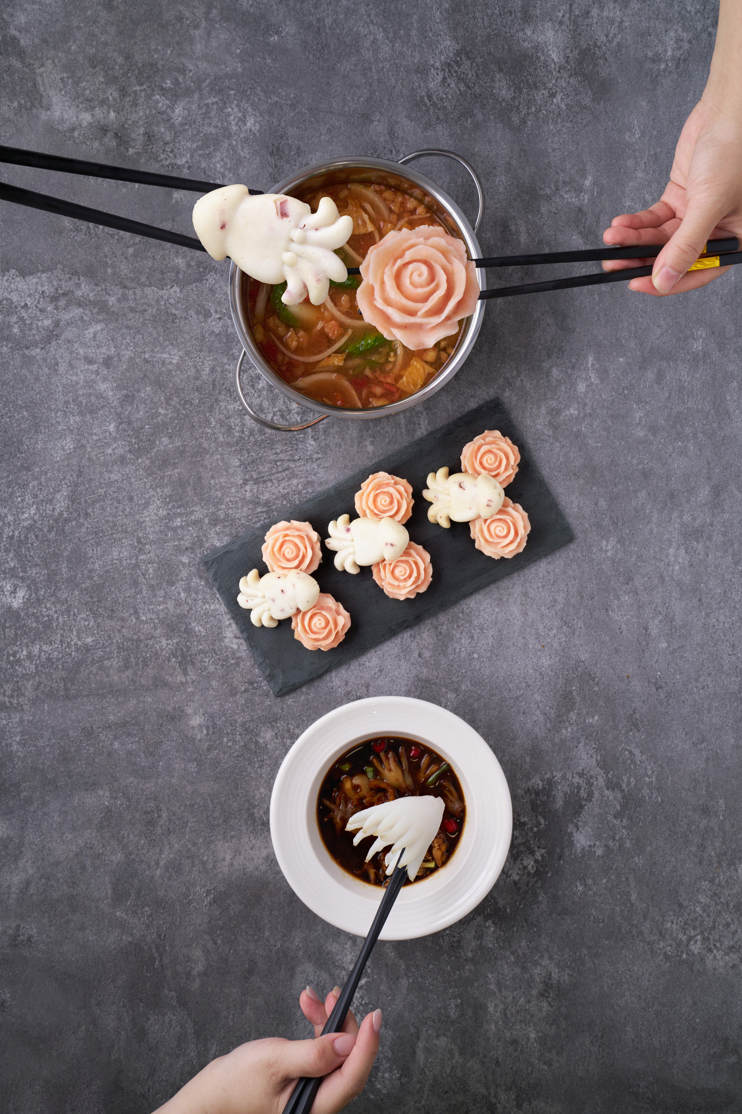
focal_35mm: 50
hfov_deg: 27.0
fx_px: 1546
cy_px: 557
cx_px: 371
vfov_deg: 39.6
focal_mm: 50
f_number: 13
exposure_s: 1/125
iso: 100
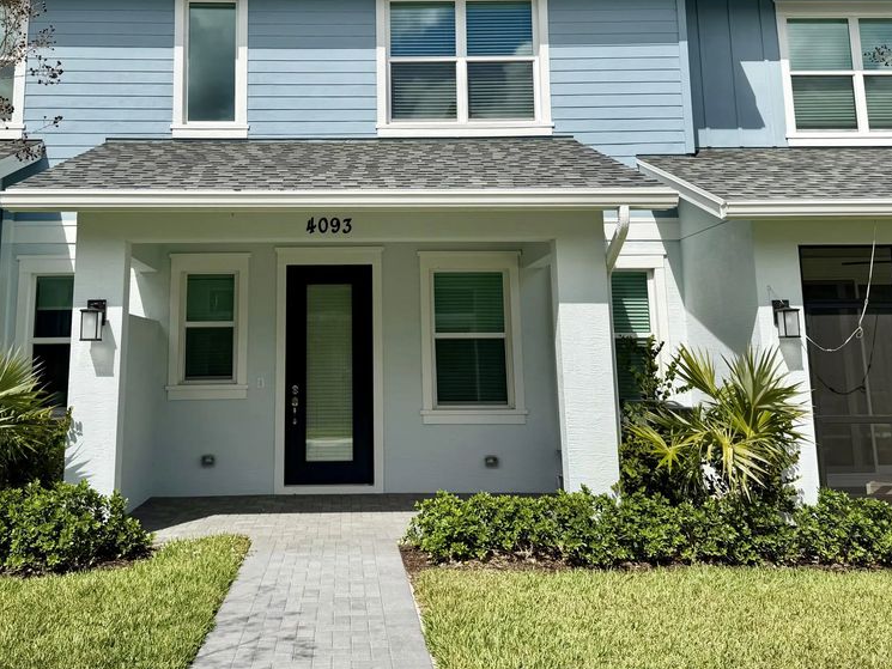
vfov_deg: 42.4
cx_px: 363
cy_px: 220
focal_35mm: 33
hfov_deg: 55.0
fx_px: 850
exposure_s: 1/6711
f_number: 1.78
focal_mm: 6.76
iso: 80
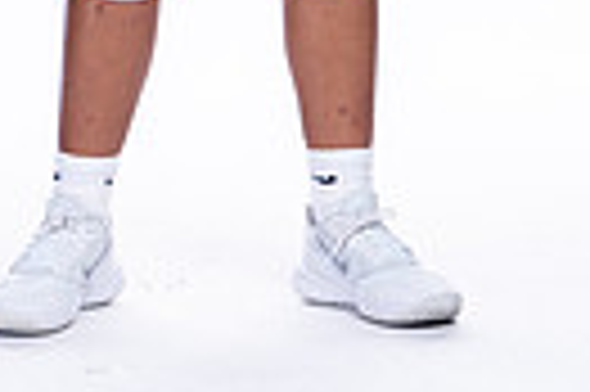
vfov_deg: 3.9
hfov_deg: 5.9
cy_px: -568
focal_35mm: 348
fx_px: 5696
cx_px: 113
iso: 400
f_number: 5.6
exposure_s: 1/250
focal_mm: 101
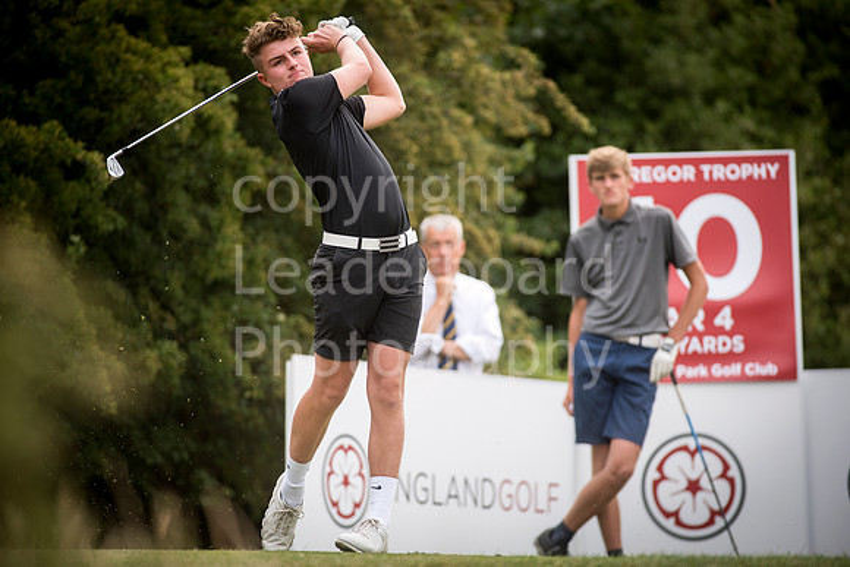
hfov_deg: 6.9
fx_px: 7085
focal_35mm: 300
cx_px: 425
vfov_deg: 4.6
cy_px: 284
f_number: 4
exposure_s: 1/2500
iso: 500
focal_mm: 300
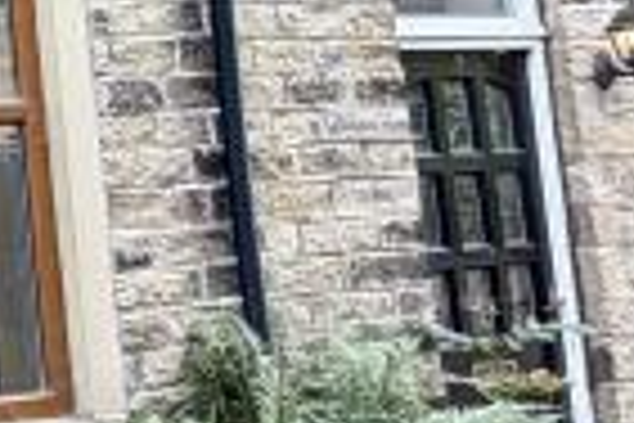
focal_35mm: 106
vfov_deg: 12.7
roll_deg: +1.7
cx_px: -805
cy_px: -18
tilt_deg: +7.5
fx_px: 1867
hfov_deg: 14.3
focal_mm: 2.22
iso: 50
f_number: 2.2
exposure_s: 1/121
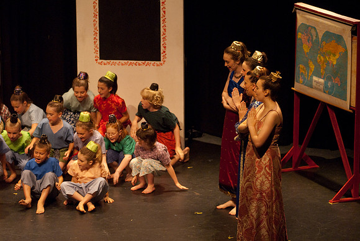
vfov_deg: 9.2
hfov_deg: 13.7
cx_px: 180
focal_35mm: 150
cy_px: 120
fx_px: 1501
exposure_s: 1/160
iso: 1000
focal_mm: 100
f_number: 2.8
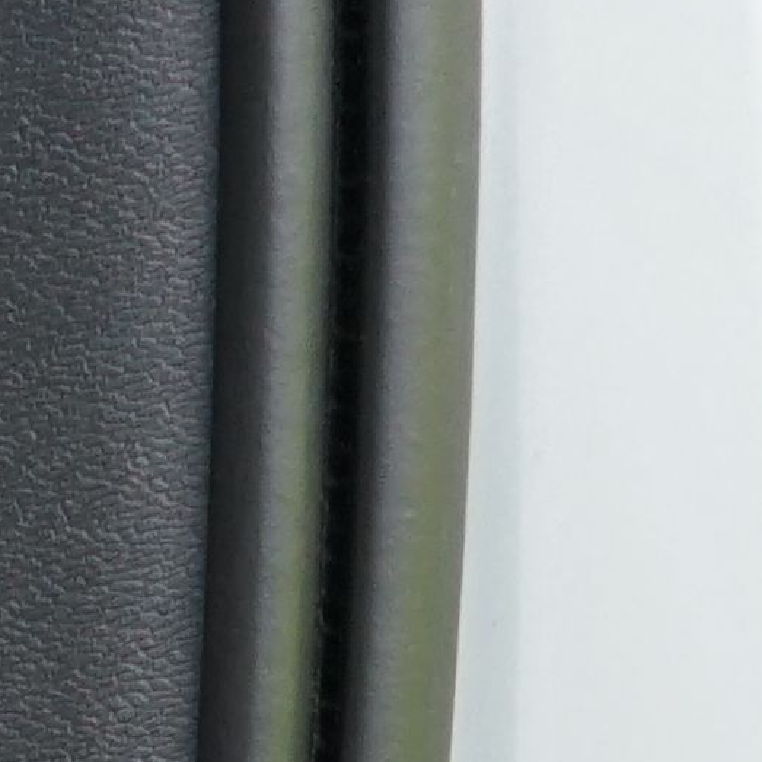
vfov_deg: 5.8
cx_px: -2760
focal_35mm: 273
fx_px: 6799
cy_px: 2624
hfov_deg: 5.3
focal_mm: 28
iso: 500
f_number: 3.5
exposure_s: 1/30
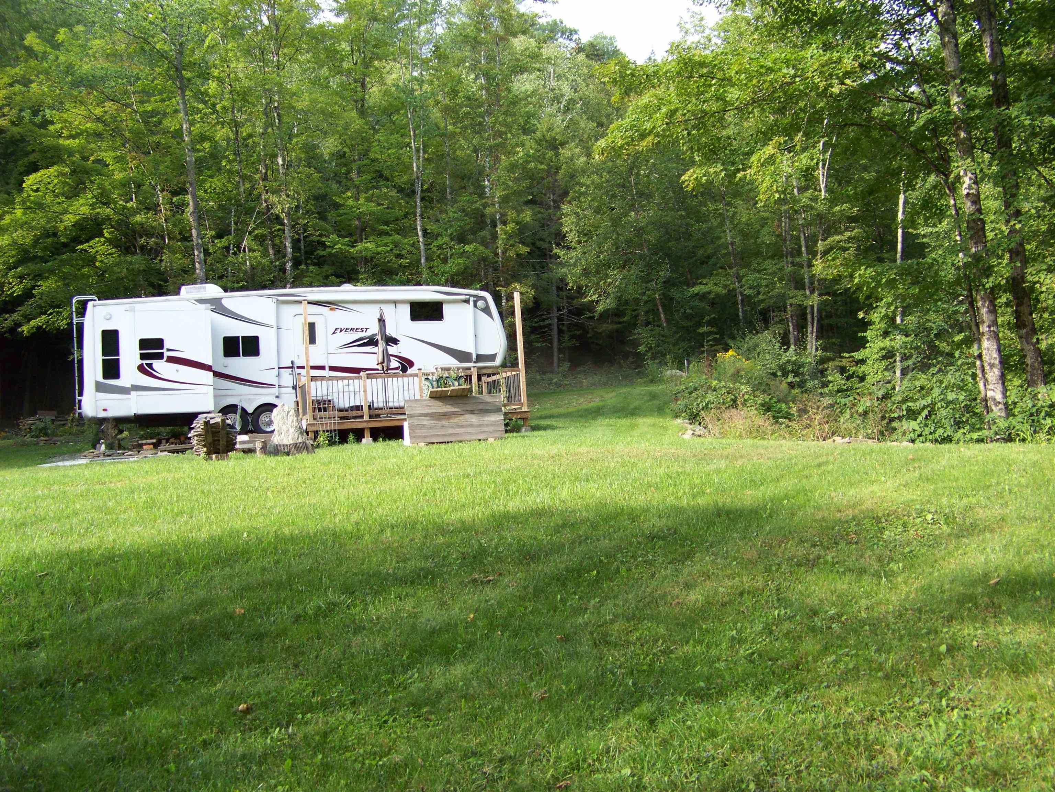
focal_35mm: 36
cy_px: 396
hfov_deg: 51.4
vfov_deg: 39.7
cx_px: 528
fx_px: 1097
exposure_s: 1/200
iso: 69
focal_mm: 5.85
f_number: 2.8
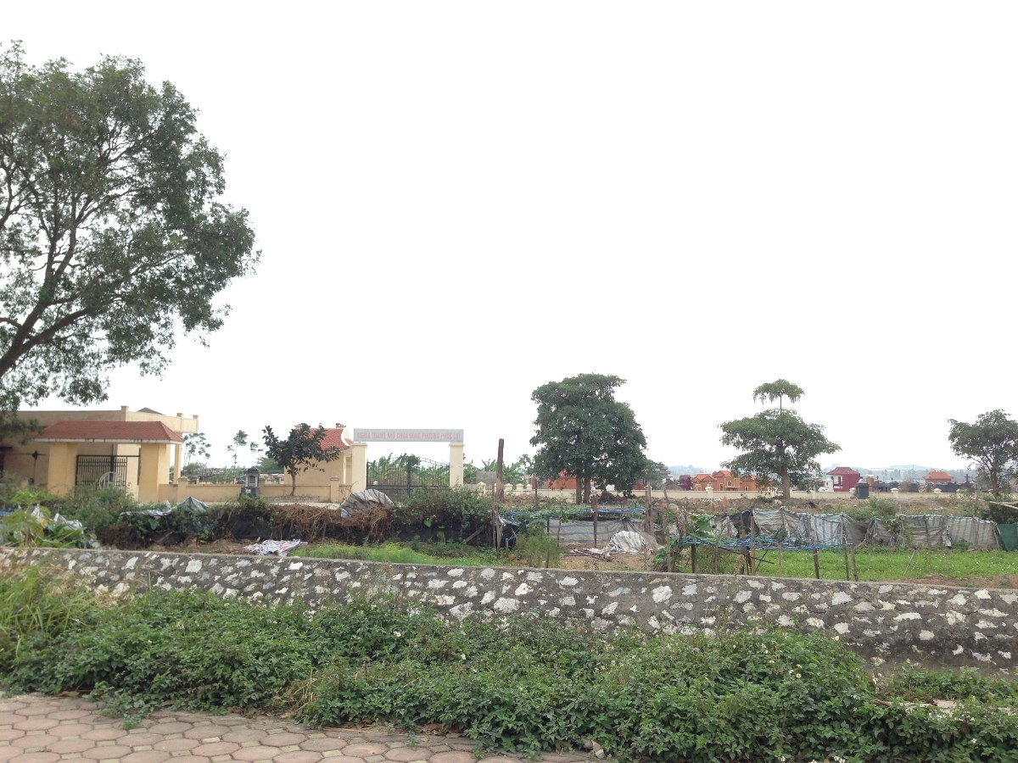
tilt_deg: +4.6
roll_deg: +1.4
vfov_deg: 42.9
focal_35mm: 33
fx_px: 970
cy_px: 382
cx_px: 509
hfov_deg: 55.4
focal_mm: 4.12
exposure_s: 1/152
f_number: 2.4
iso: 50
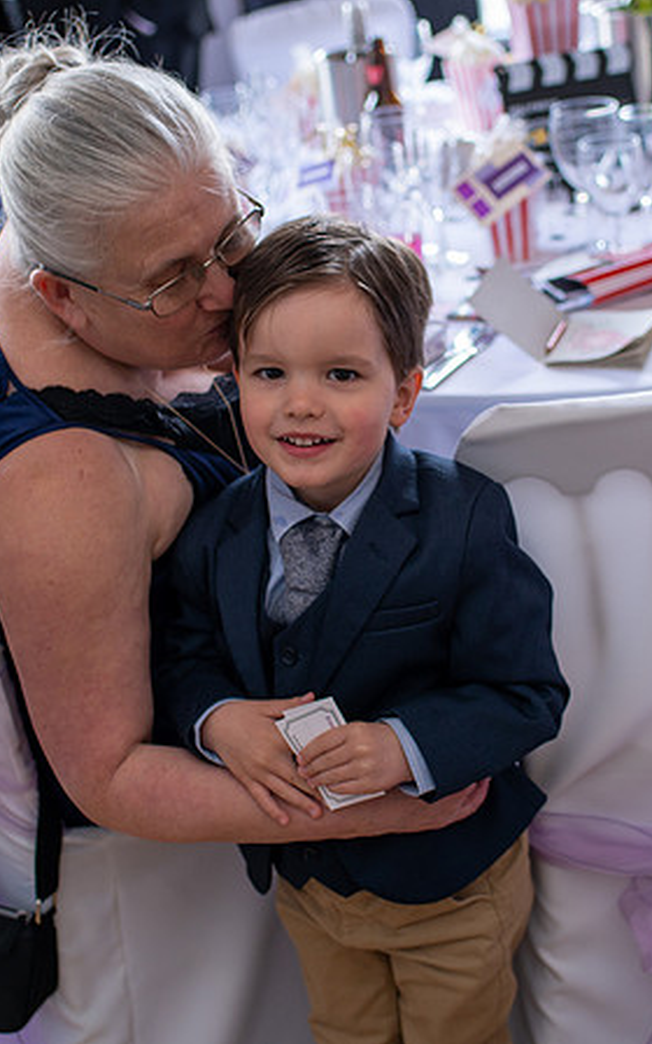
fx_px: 1734
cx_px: 417
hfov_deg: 21.2
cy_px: 452
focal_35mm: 61
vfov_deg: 33.4
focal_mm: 35
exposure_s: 1/100
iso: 250
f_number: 2.5
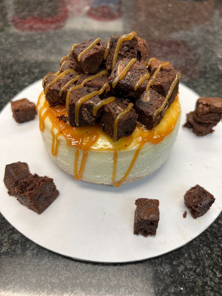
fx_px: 222
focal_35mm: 26
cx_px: 111
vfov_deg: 67.3
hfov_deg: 53.1
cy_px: 148
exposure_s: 1/120
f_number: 1.5
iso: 100
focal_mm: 5.7
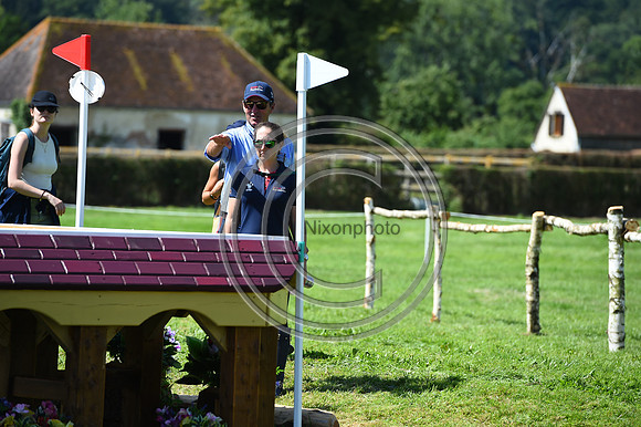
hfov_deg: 10.3
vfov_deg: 6.9
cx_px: 320
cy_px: 214
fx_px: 3559
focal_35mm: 200
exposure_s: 1/1000
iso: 200
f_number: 5
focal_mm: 200
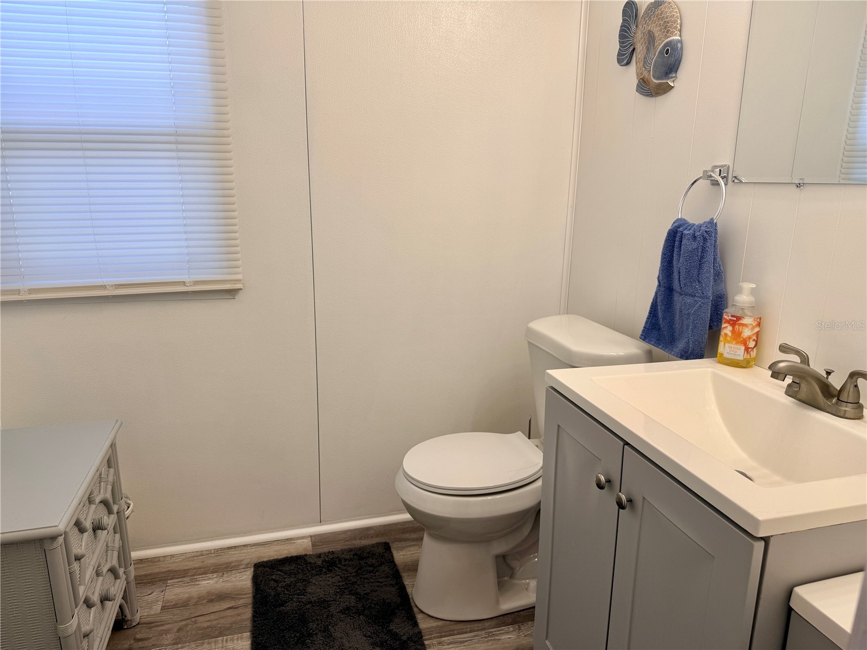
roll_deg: -0.7
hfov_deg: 71.6
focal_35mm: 24
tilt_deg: -14.5
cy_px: 325
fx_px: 601
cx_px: 434
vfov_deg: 56.8
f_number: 1.78
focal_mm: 6.76
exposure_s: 1/156
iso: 64
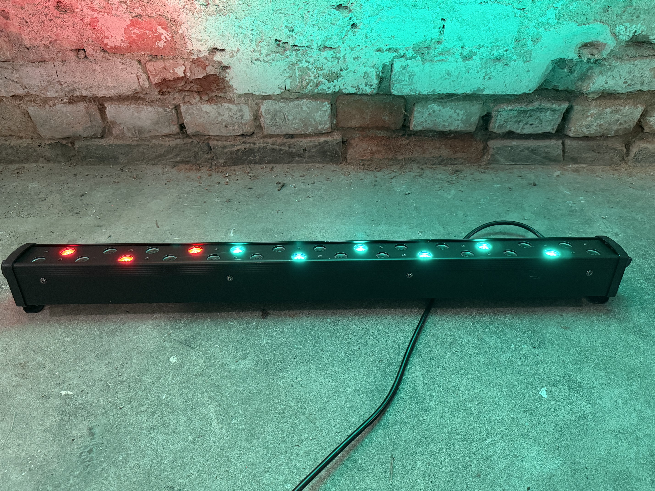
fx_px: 454
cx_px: 328
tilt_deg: -45.3
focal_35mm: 24
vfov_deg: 56.8
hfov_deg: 71.6
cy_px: 246
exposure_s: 1/33
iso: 800
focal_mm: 6.76
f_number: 1.78
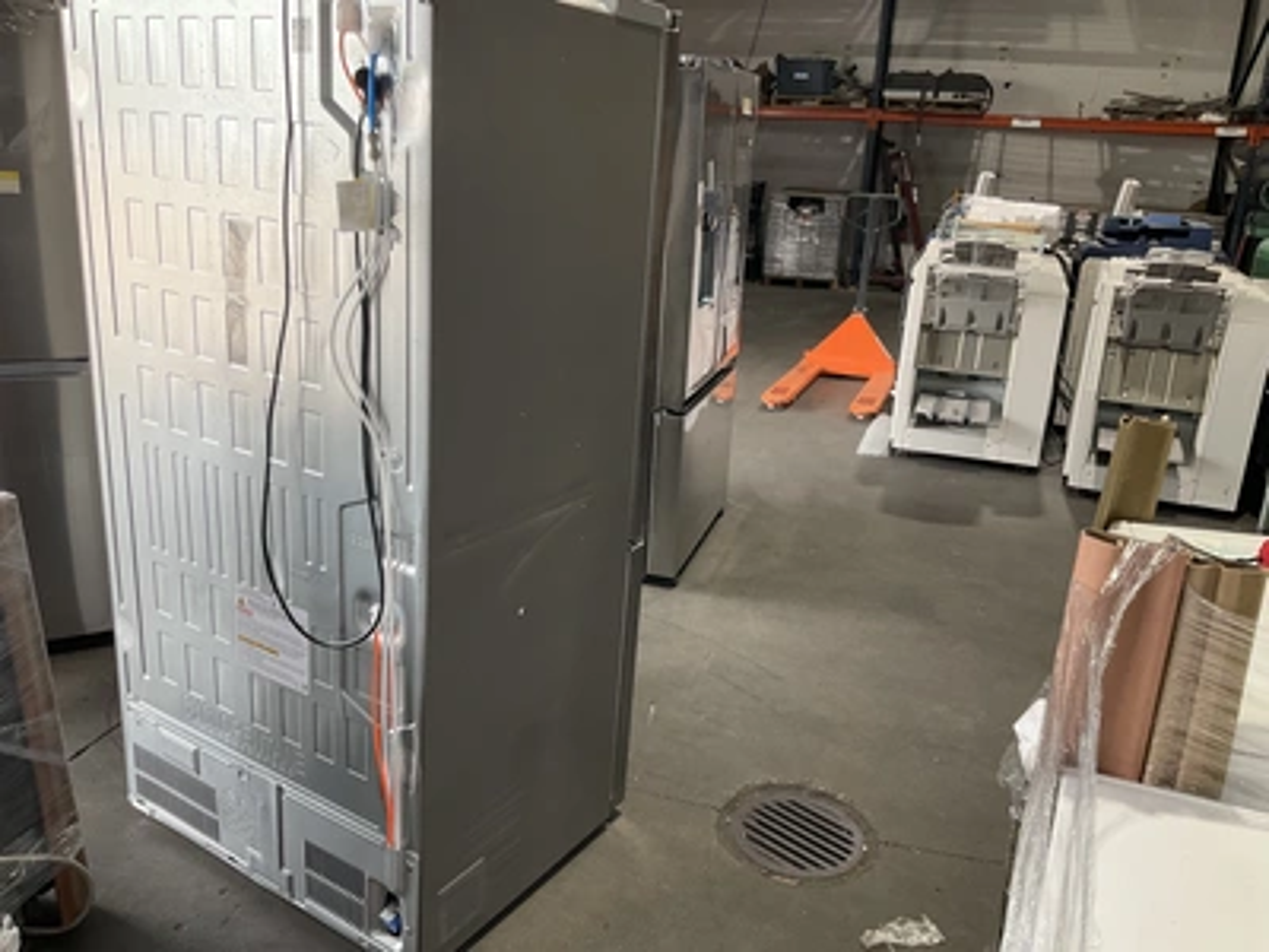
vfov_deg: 48.2
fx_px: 1063
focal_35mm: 29
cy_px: 476
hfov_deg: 61.7
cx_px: 634
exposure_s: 1/122
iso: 64
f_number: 1.8
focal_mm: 3
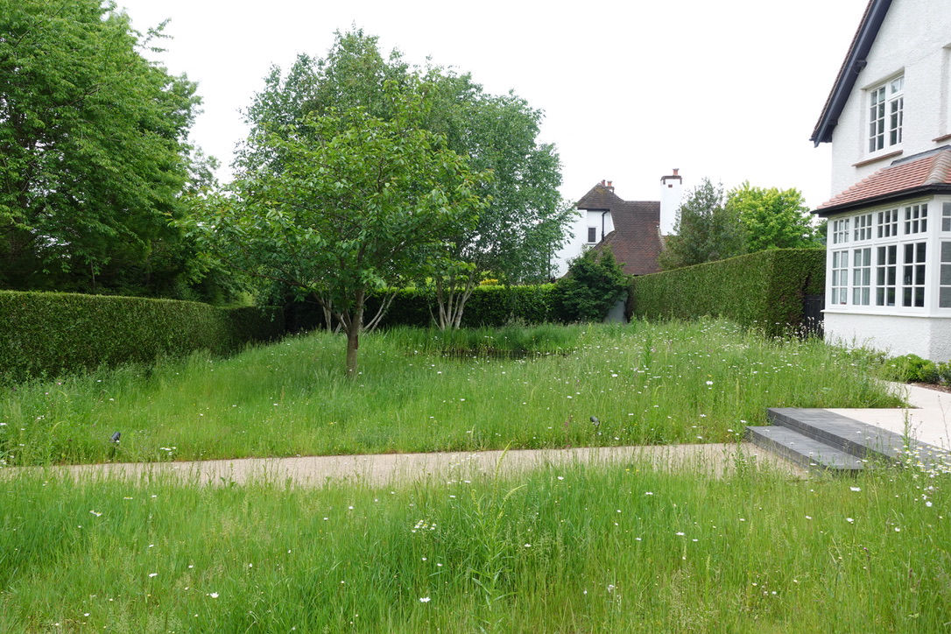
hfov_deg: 73.7
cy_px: 317
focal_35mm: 24
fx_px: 634
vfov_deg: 53.1
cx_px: 476
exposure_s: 1/80
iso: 125
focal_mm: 9.4
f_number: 5.6
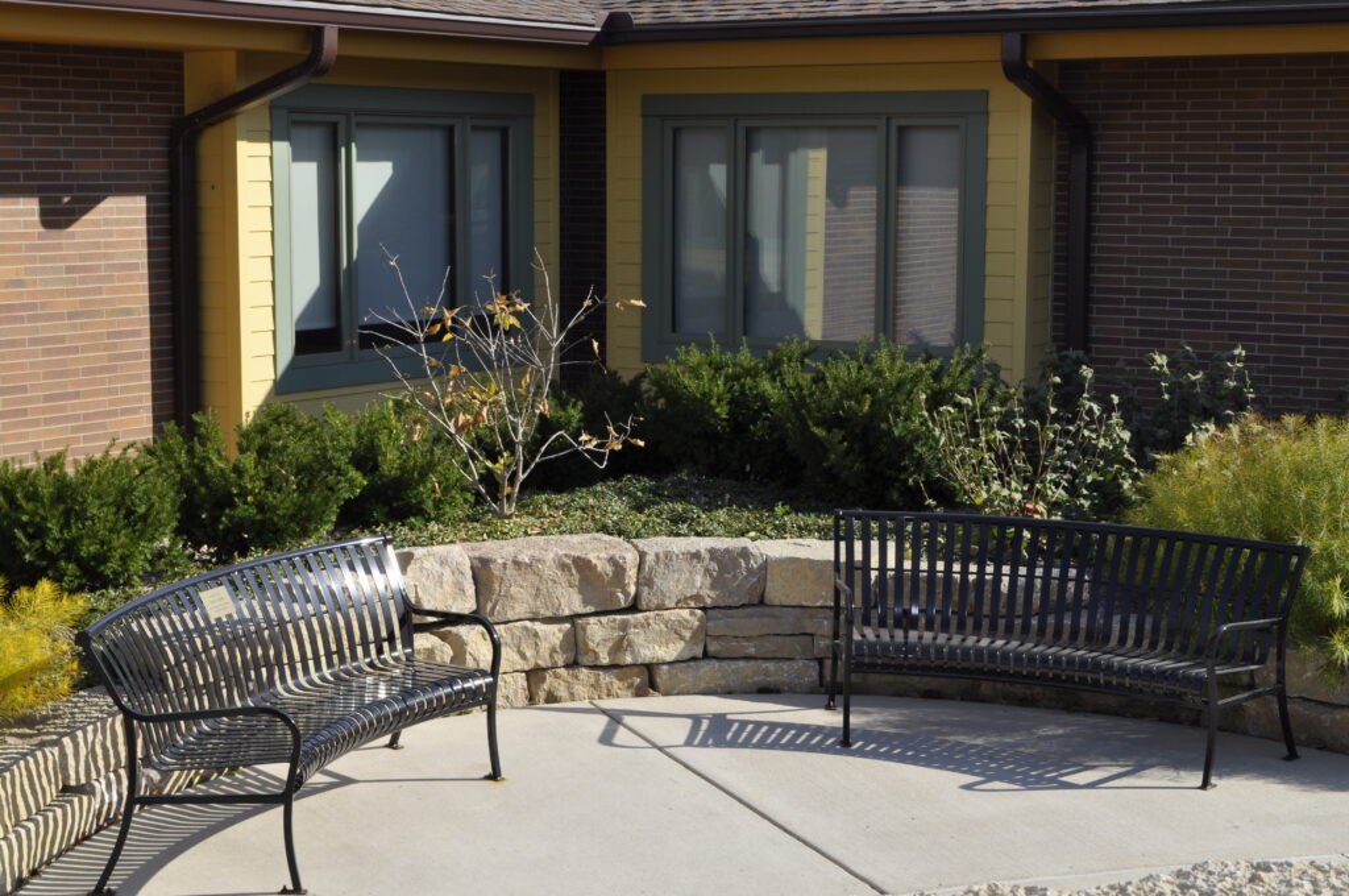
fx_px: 2245
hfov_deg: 33.4
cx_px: 674
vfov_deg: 22.6
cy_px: 448
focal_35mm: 60
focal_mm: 40
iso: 200
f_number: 11
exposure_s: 1/200
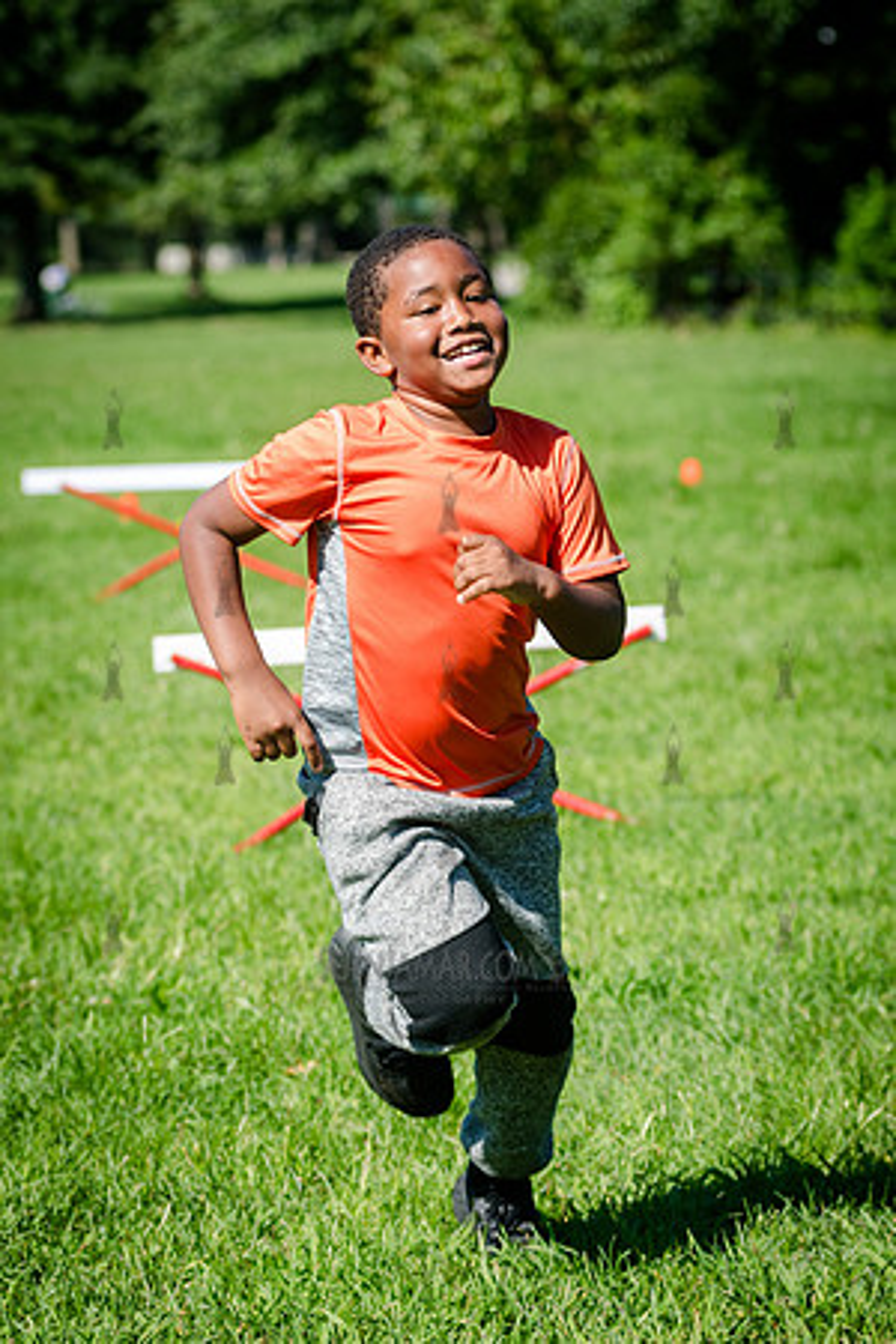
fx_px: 5746
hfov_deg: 8.9
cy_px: 595
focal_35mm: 154
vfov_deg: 13.3
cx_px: 398
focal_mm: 92
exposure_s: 1/1250
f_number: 4
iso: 200
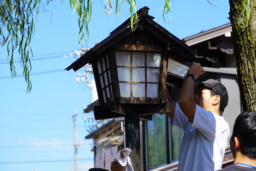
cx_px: 135
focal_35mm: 135
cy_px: 89
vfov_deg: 10.2
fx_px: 960
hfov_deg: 15.2
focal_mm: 84
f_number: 7.1
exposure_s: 1/200
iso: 100
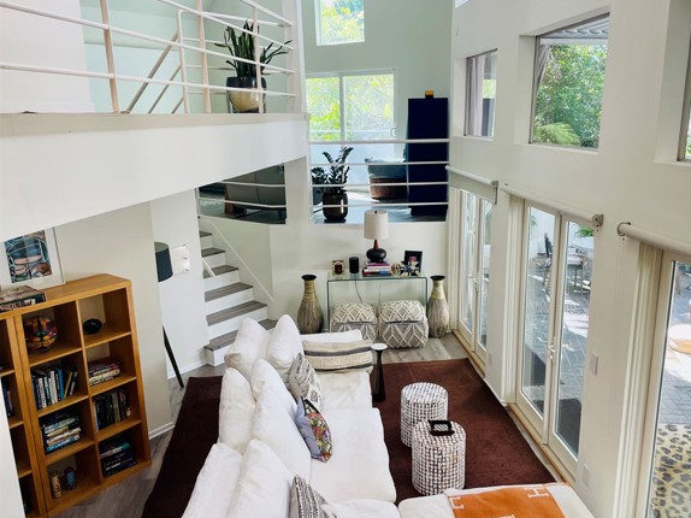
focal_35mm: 29
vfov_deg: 48.2
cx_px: 384
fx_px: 579
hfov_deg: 61.5
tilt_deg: -14.4
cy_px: 259
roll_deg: +0.7
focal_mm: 4.2
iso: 50
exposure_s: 1/120
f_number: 1.6
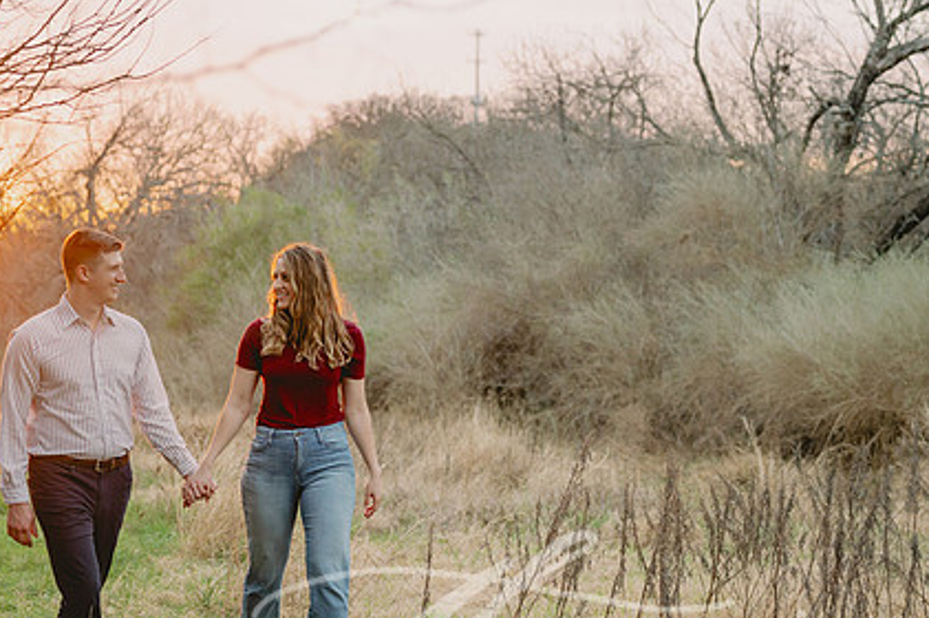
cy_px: 406
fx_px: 1908
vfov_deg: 18.3
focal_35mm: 74
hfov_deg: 27.3
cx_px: 517
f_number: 2.8
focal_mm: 50
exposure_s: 1/640
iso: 800
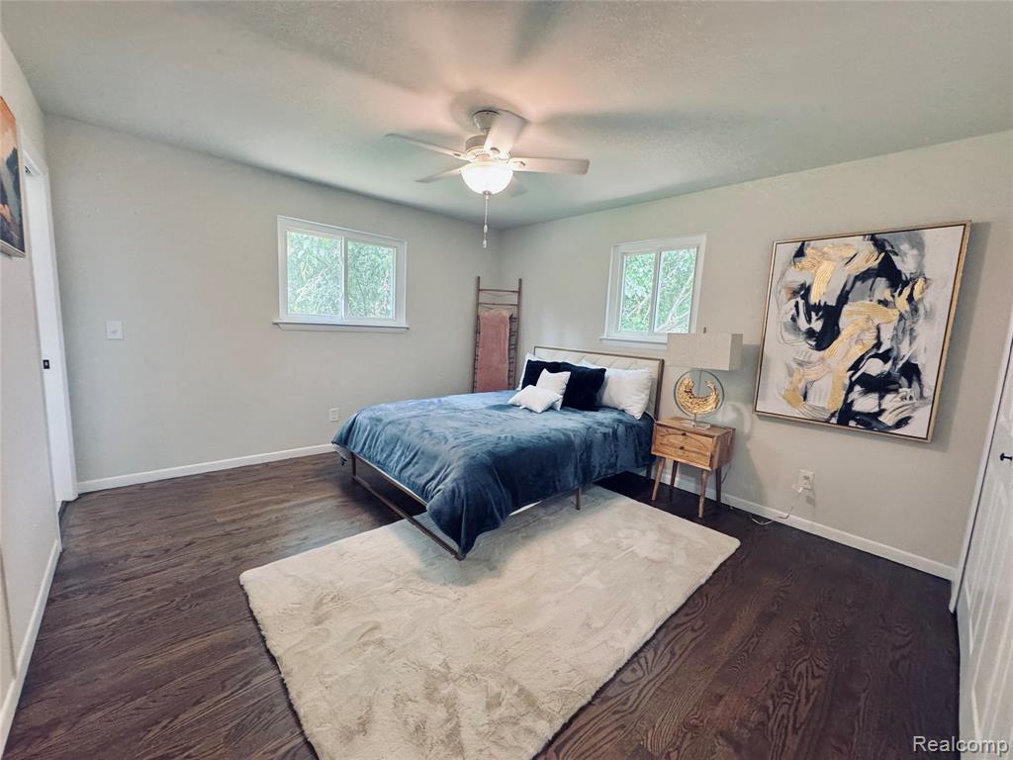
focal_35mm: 14
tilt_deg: -8.3
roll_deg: -3.6
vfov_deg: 85.7
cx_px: 506
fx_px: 410
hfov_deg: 102.1
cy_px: 380
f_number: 2.2
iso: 400
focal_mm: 2.22
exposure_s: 1/60
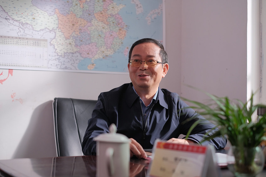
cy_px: 88
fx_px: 392
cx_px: 133
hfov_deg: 37.5
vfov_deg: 25.5
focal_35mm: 53
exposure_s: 1/250
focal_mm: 35
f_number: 2
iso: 320
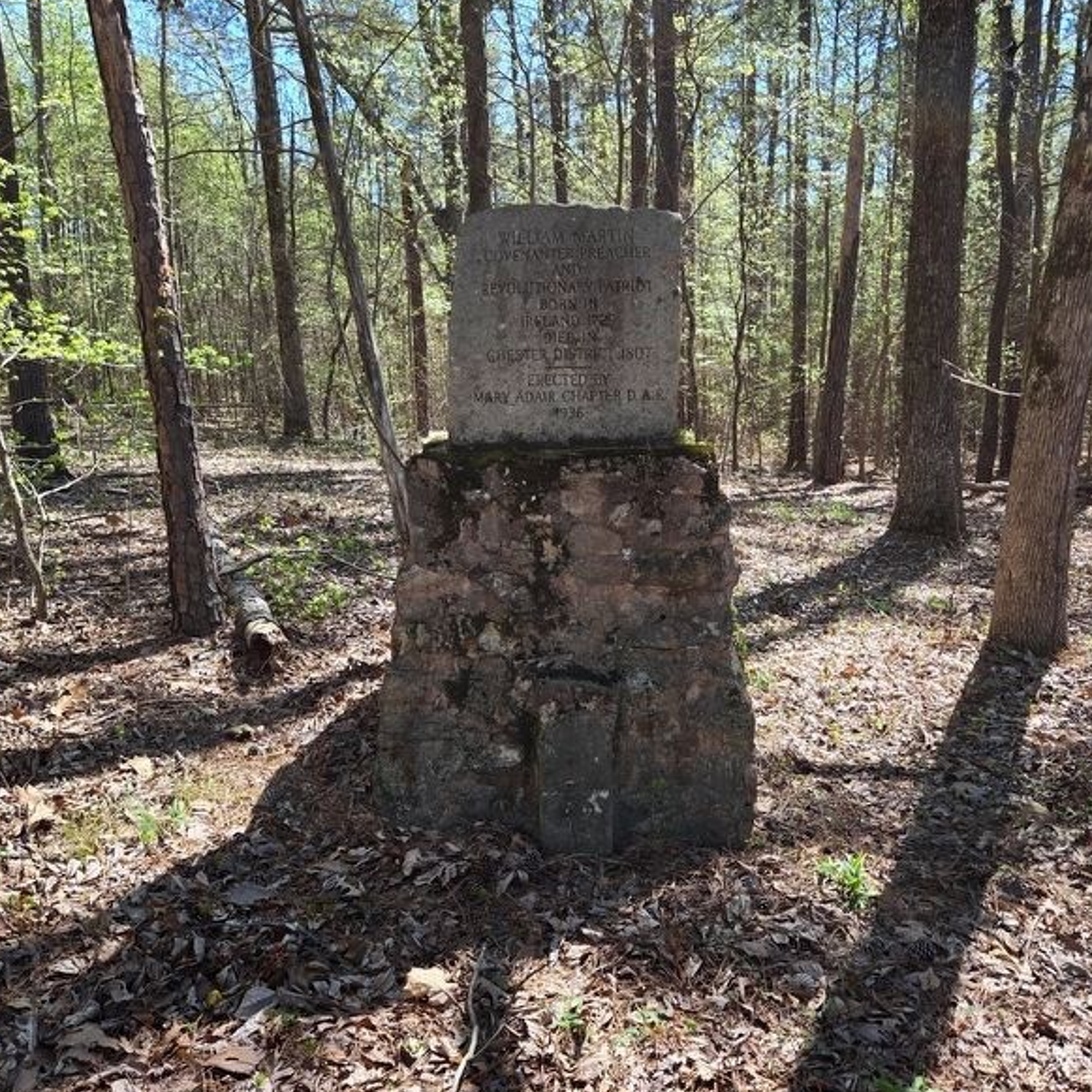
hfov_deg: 57.3
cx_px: 575
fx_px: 999
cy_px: 539
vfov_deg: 57.3
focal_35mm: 28
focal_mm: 5.4
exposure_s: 1/247
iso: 25
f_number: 1.8
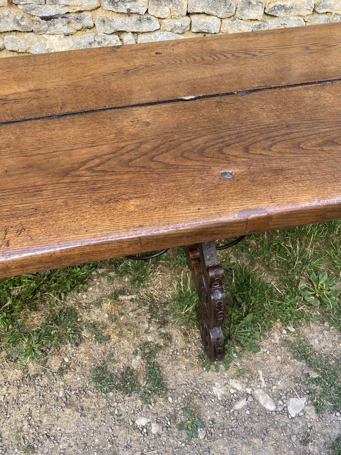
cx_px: 170
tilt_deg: -46.2
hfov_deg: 53.1
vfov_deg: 67.3
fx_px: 341
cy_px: 228
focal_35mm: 26
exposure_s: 1/122
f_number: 1.8
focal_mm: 4.25
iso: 32
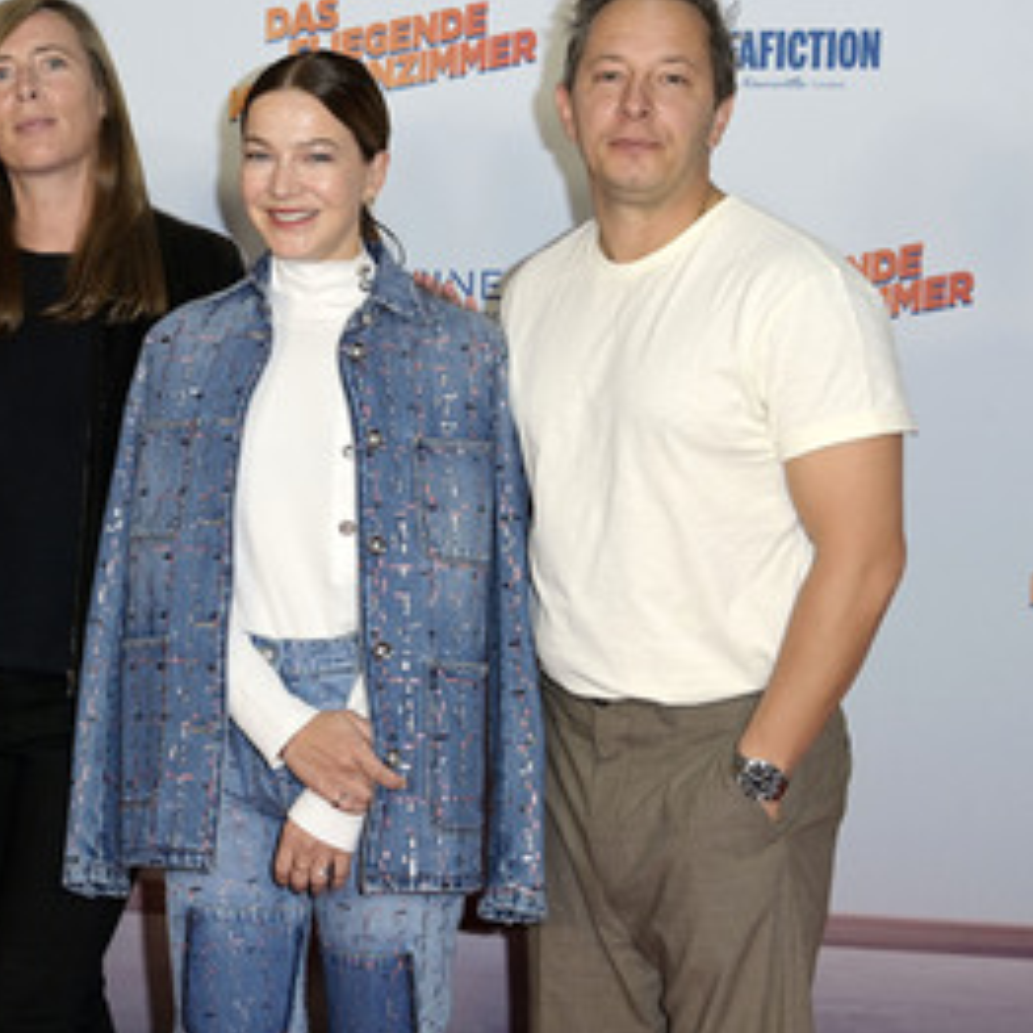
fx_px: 2566
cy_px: 493
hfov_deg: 22.5
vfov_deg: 22.8
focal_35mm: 76
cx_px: 231
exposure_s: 1/250
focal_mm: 52
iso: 640
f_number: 5.6
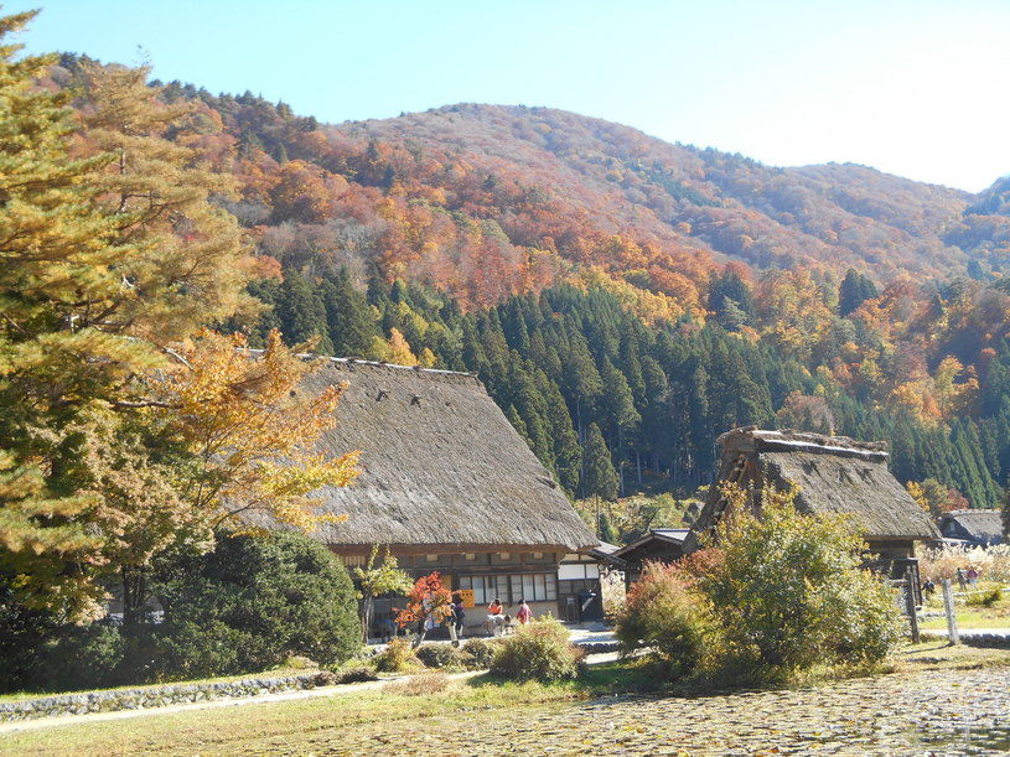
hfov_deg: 41.2
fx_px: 1342
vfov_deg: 31.5
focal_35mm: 46
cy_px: 378
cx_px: 505
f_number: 4
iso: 80
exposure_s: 1/160
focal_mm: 8.3
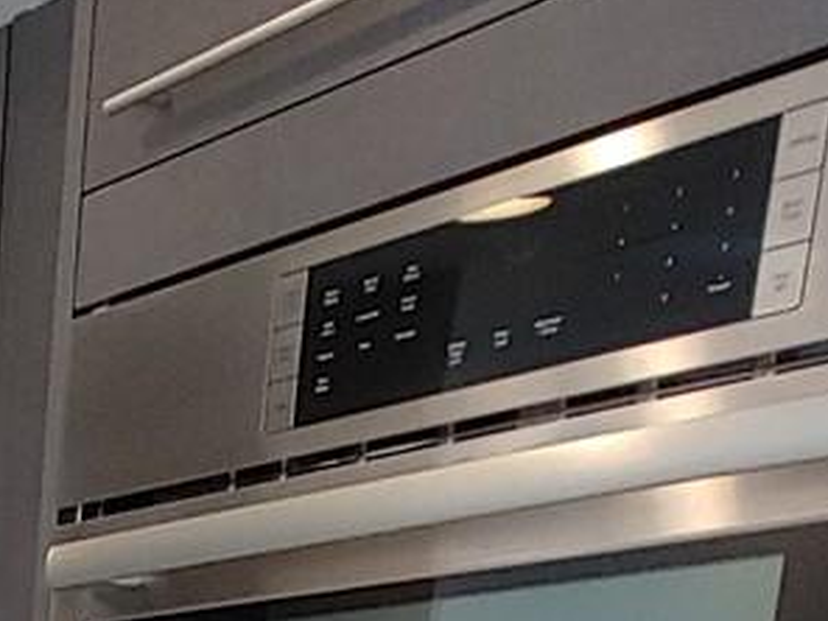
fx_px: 1937
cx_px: -719
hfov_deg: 18.2
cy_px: 1259
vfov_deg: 14.8
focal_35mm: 81
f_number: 1.9
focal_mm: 1.78
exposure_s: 1/30
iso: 150
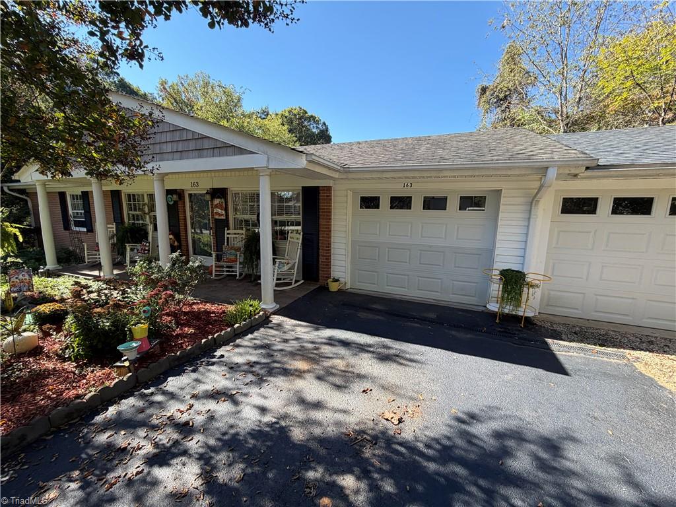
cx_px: 338
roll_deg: -0.6
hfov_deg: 102.1
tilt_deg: -9.2
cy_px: 254
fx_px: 273
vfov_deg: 85.7
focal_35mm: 14
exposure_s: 1/468
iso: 64
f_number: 2.2
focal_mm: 2.22
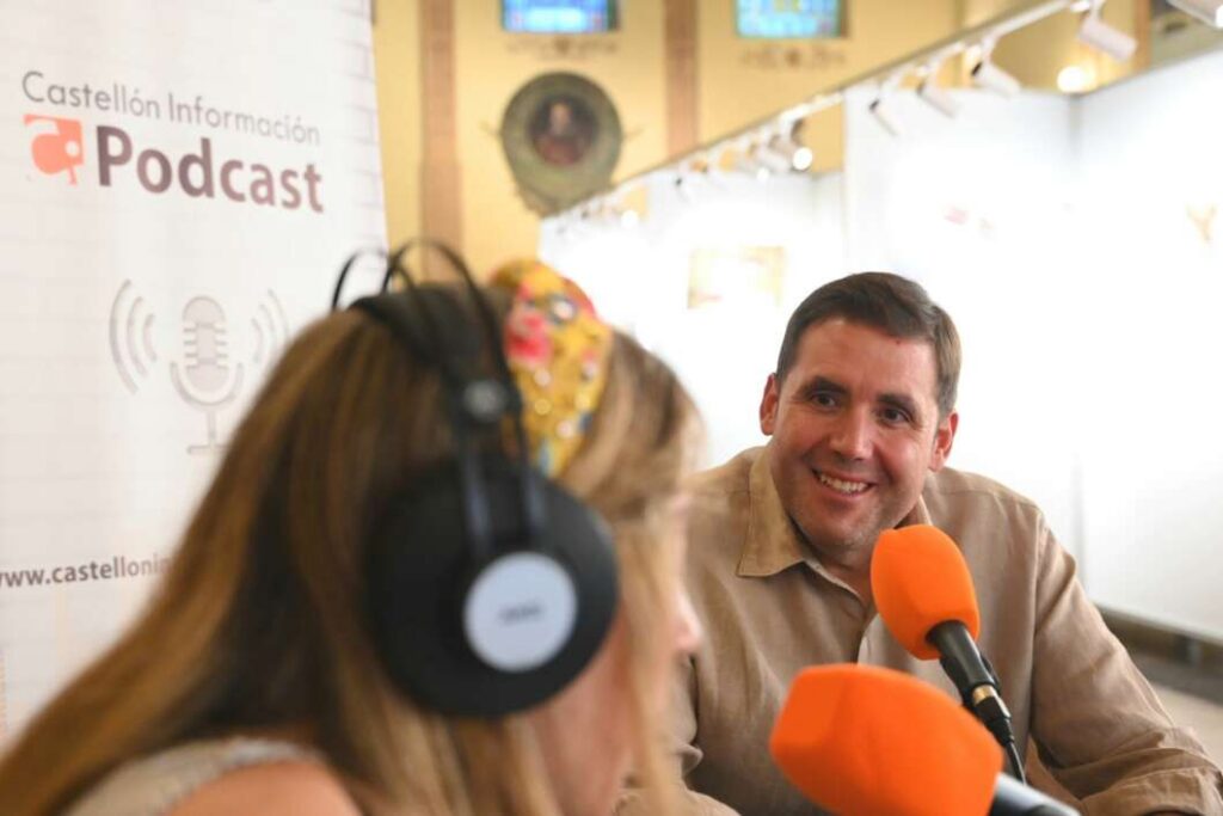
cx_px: 612
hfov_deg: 41.1
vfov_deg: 28.1
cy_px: 408
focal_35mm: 48
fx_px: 1631
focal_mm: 48
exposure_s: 1/323
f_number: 4
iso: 6400
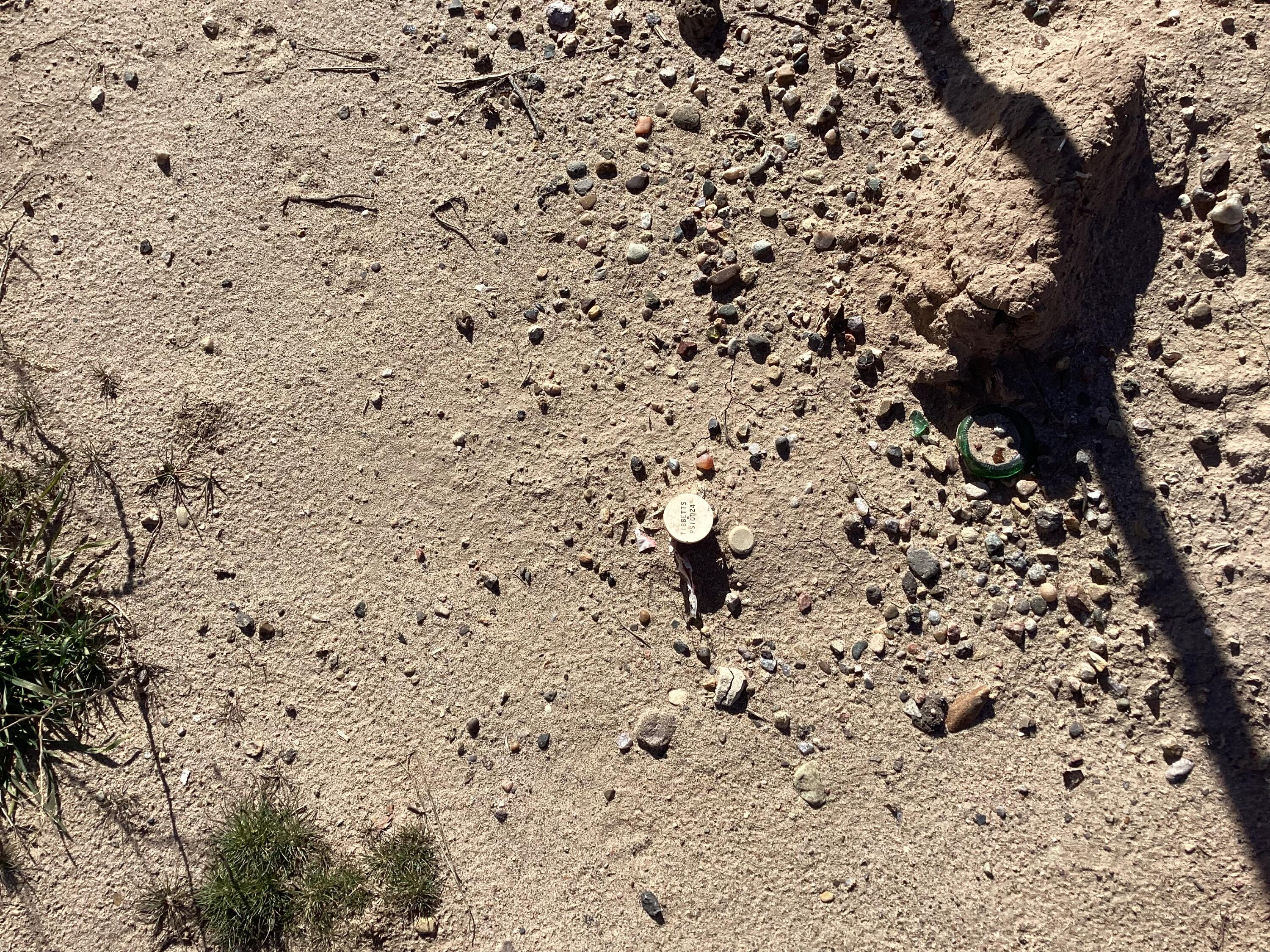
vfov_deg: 45.4
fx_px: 1137
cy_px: 476
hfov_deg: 58.4
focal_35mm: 31
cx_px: 635
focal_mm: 3.3
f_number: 2.4
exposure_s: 1/1597
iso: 25
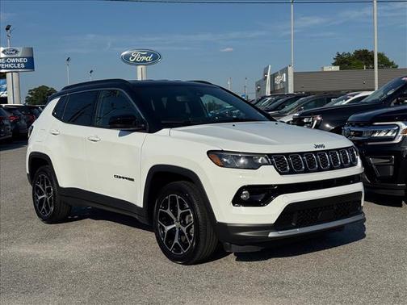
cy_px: 152
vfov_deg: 30.3
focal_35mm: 48
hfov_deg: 39.7
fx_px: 564
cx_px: 204
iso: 64
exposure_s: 1/10526
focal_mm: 6.76
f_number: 1.78
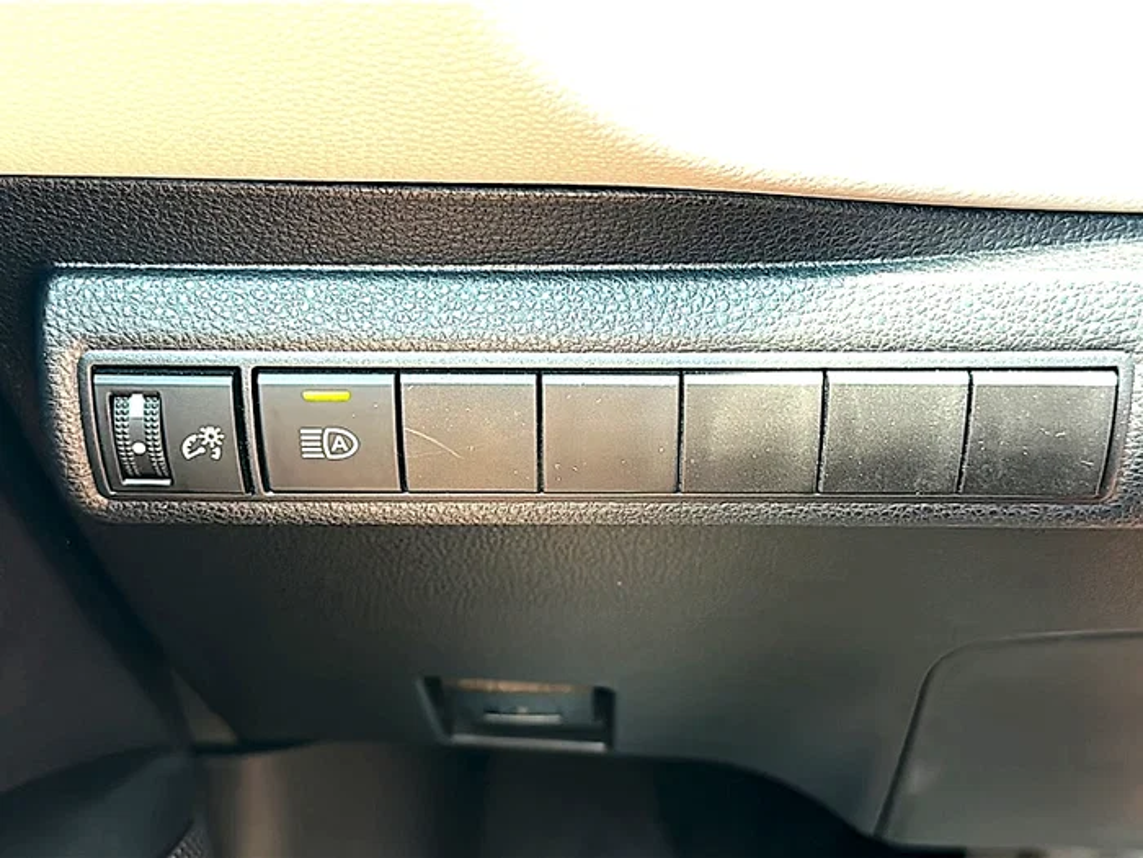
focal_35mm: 43
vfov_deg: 33.6
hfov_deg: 43.9
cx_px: 572
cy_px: 429
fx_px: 1420
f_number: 1.78
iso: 80
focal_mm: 6.86
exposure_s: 1/40
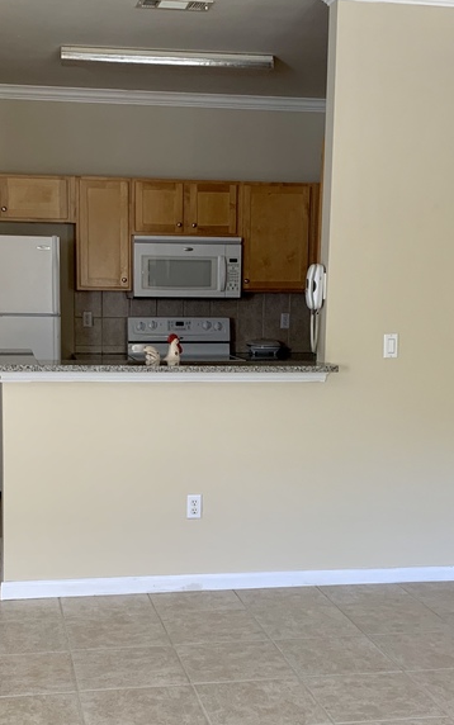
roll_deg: -1.1
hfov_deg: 24.9
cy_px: 446
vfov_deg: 38.6
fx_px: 1028
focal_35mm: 52
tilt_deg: -9.0
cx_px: 207
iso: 100
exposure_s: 1/60
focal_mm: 4.25
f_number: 1.8
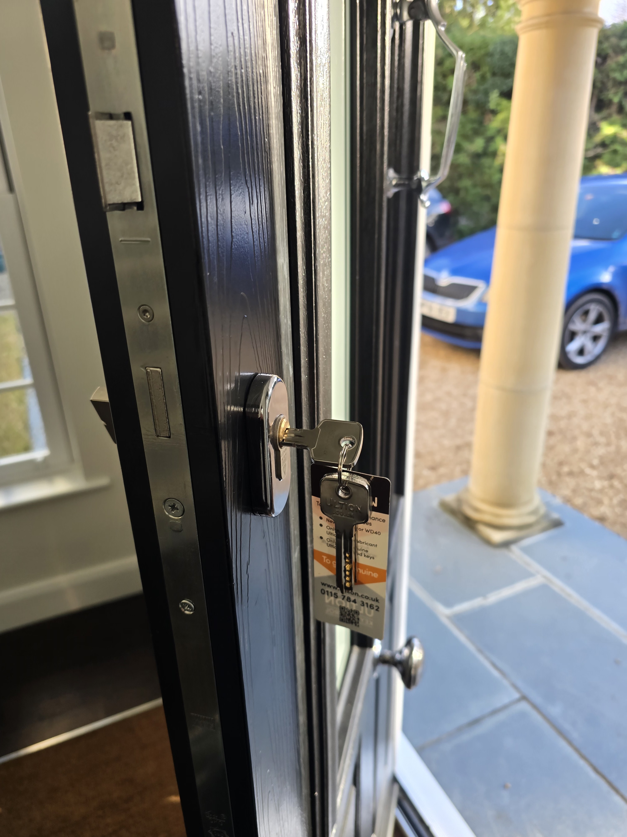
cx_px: 314
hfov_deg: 58.9
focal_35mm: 23
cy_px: 418
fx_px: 555
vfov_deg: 73.9
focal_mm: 6.3
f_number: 1.7
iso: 40
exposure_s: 1/100
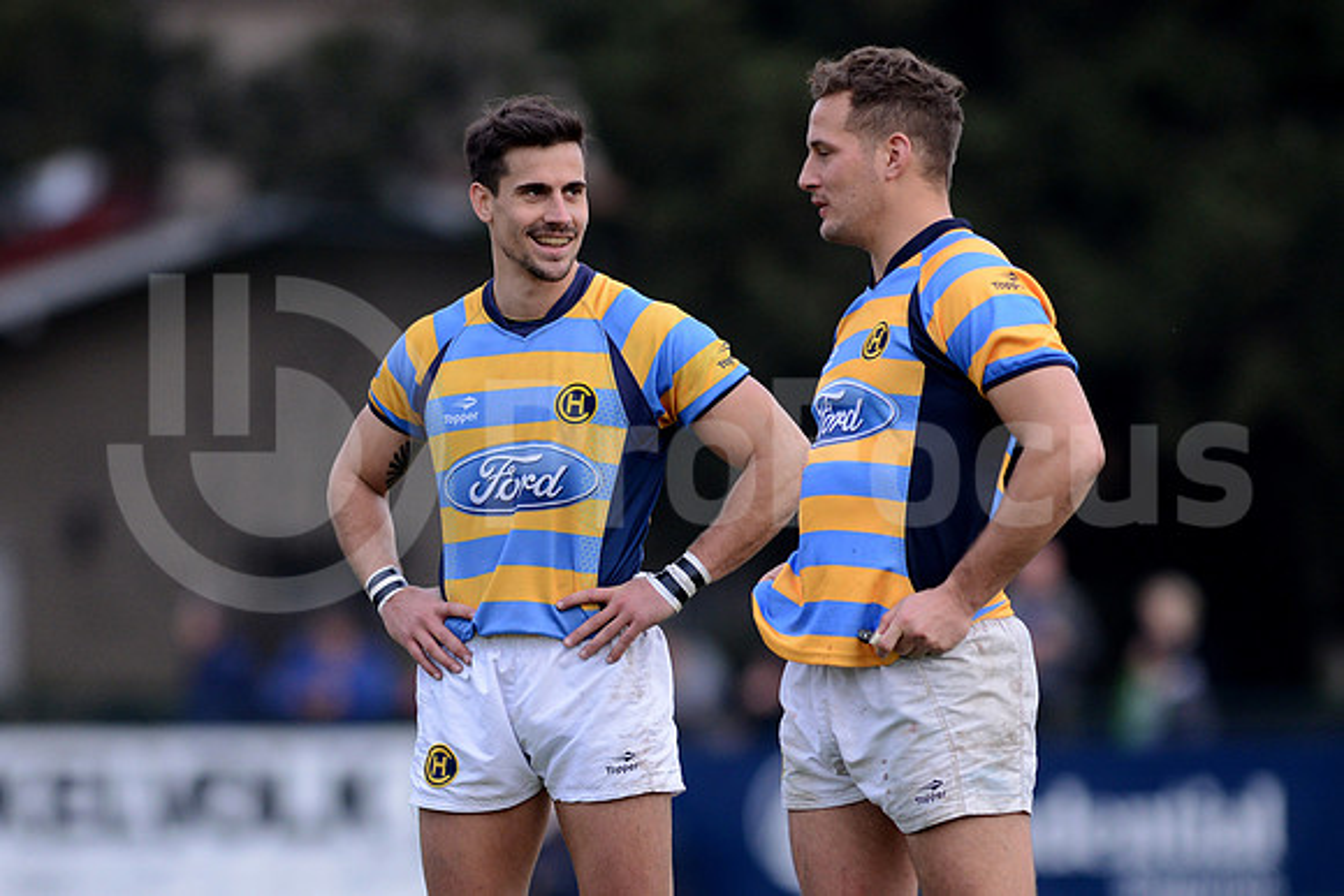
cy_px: 448
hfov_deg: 4.9
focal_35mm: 420
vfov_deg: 3.3
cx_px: 672
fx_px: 15683
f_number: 4
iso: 1100
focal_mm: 420
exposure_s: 1/800
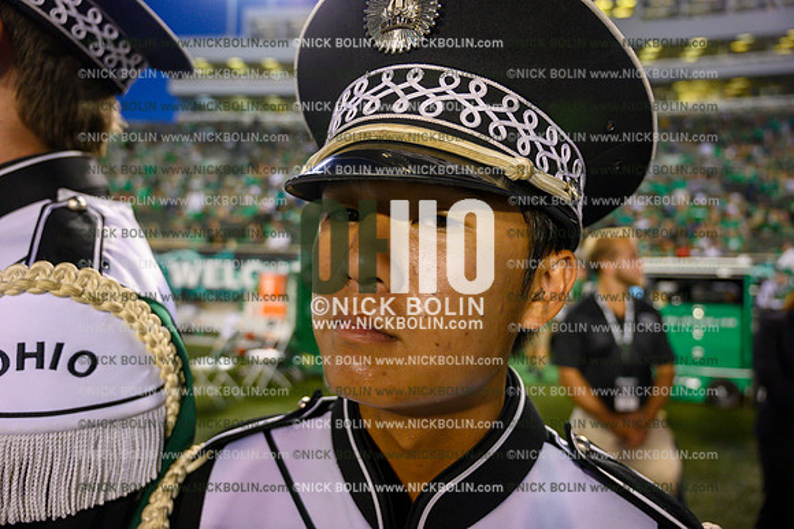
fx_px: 529
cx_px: 397
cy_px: 264
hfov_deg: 73.8
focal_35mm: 24
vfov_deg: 53.1
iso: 2000
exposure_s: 1/200
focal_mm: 24
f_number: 4
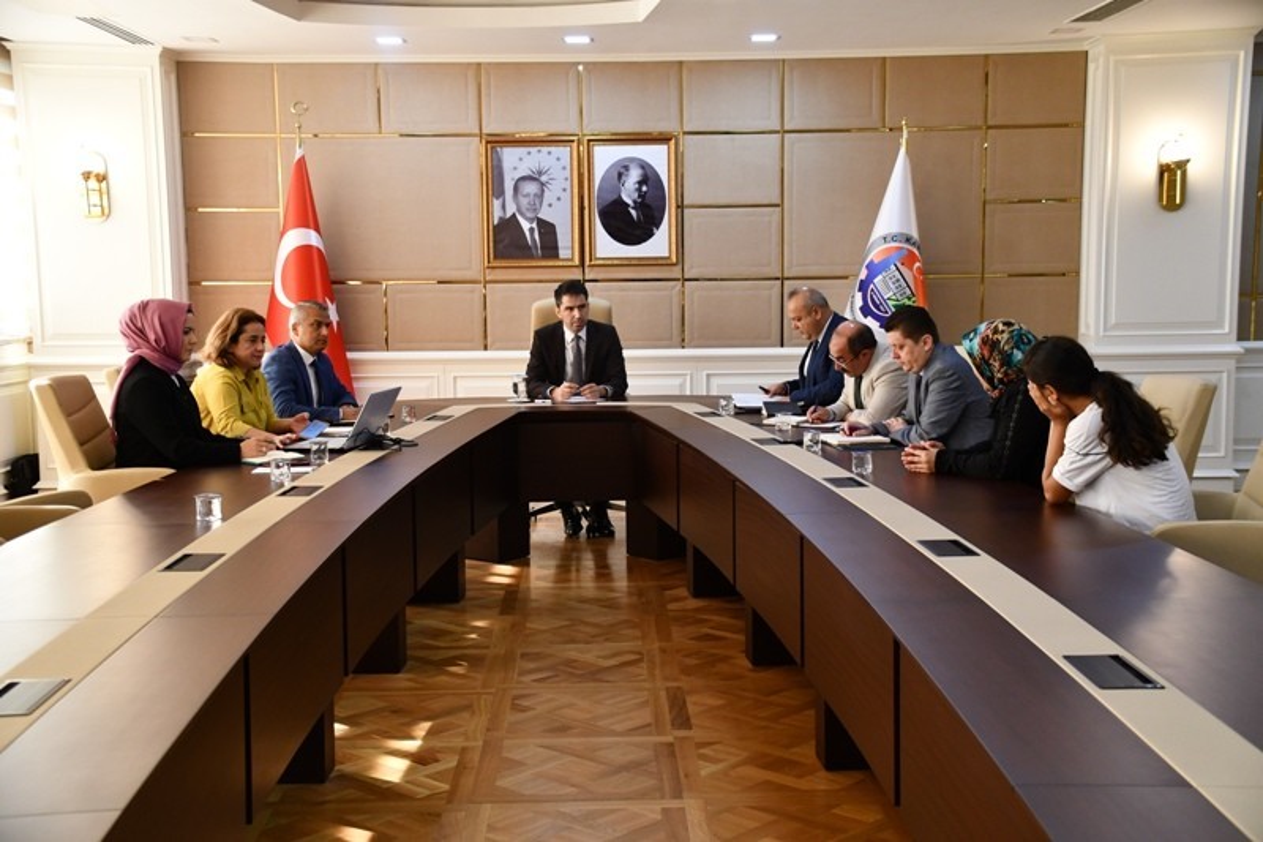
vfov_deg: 29.2
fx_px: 1613
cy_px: 421
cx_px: 632
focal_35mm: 46
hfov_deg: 42.8
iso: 1250
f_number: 4
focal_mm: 31
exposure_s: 1/125
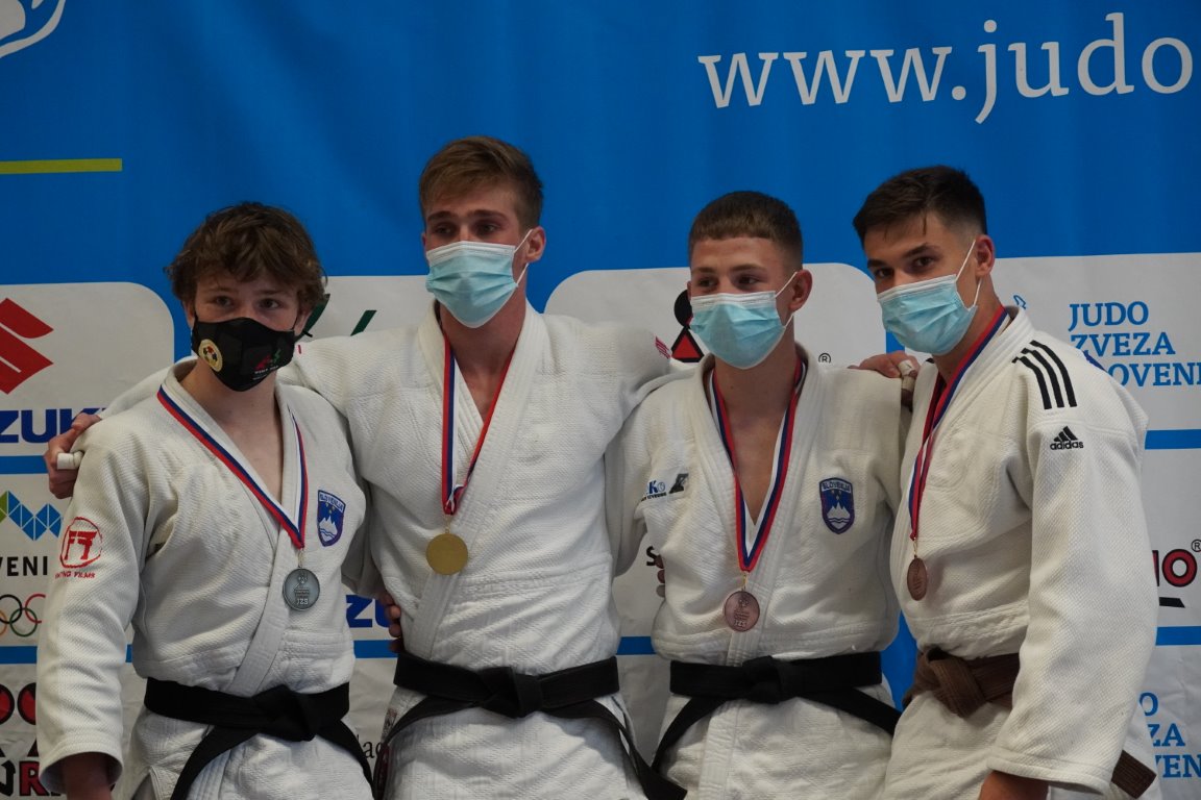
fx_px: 3753
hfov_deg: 18.2
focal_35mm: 112
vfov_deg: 12.2
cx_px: 600
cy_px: 400
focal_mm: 75
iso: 3200
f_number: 5.6
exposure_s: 1/640
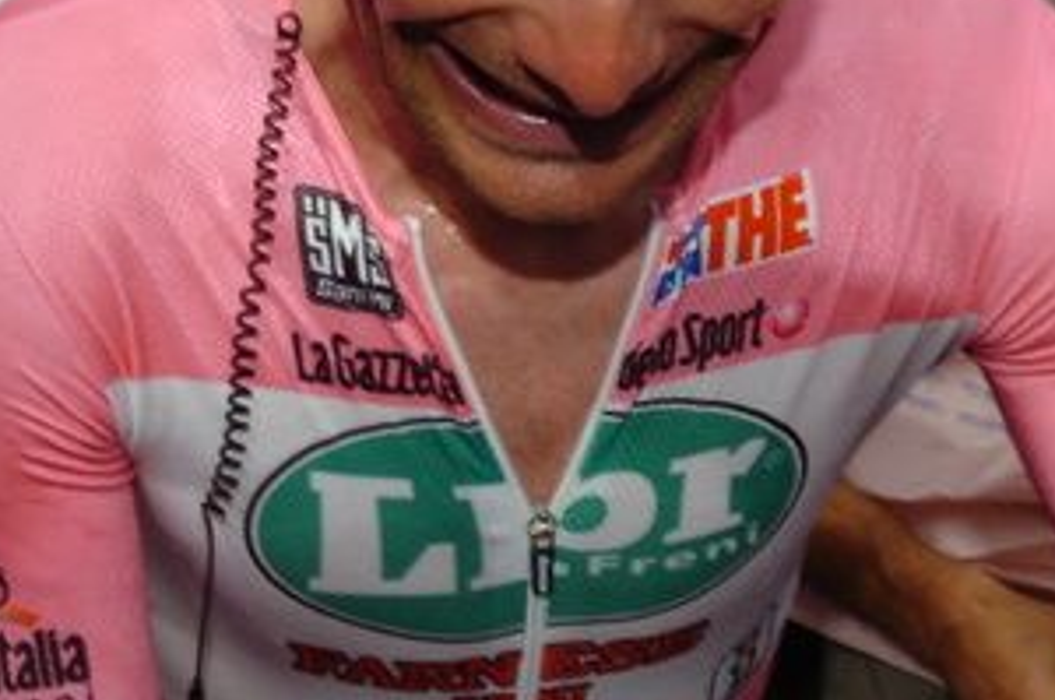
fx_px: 2809
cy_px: 229
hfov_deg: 21.2
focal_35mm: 96
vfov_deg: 14.2
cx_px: 415
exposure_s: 1/250
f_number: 11
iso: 400
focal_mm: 24
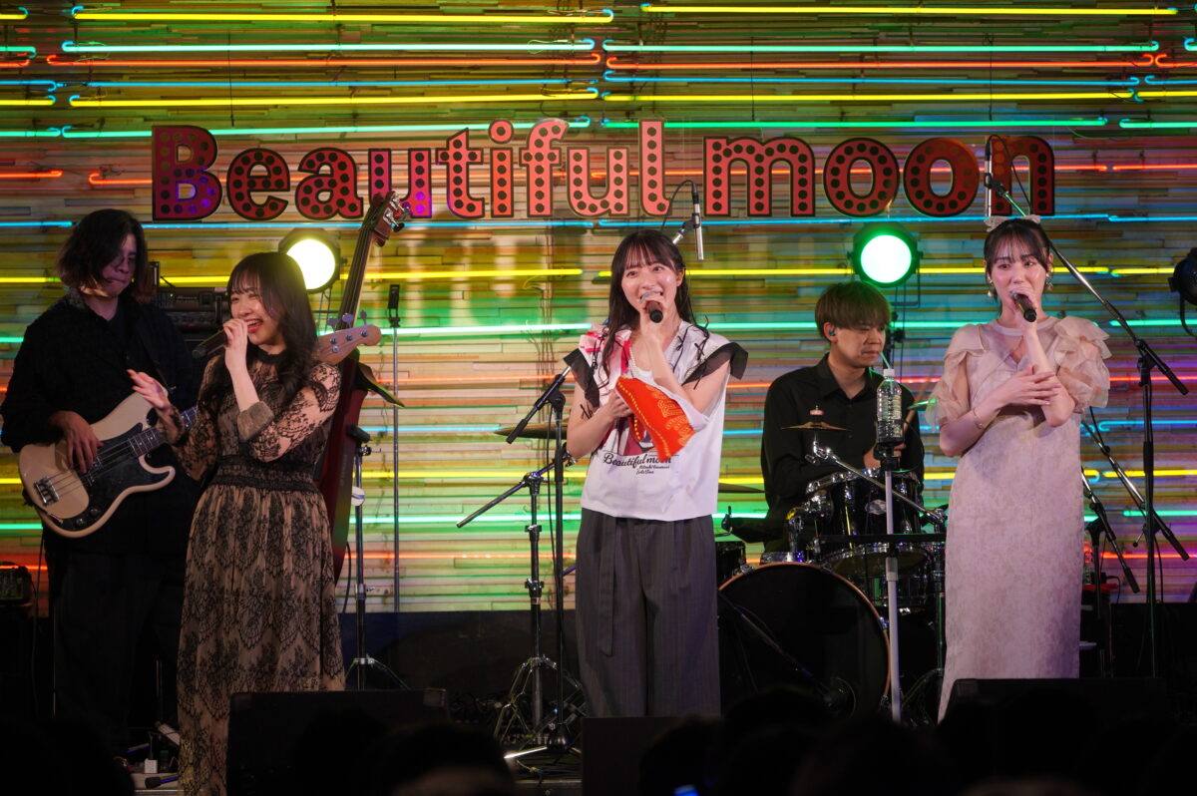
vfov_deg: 8.7
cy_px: 398
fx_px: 5216
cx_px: 598
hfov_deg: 13.1
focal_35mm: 157
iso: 500
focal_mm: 157
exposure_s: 1/160
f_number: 5.6
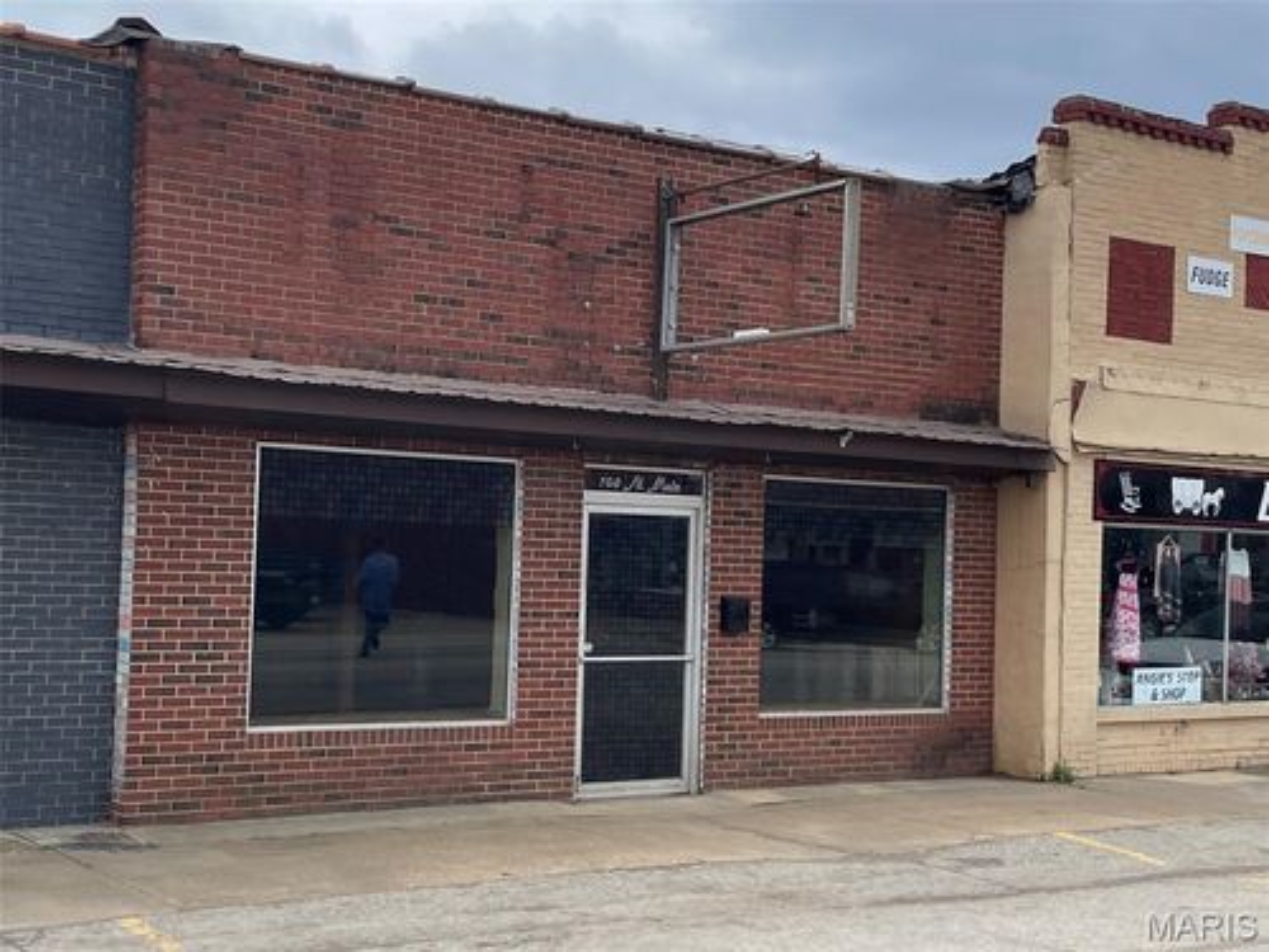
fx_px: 953
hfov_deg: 67.3
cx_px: 634
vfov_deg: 53.1
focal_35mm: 26
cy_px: 476
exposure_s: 1/1553
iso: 32
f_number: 1.6
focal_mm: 4.2
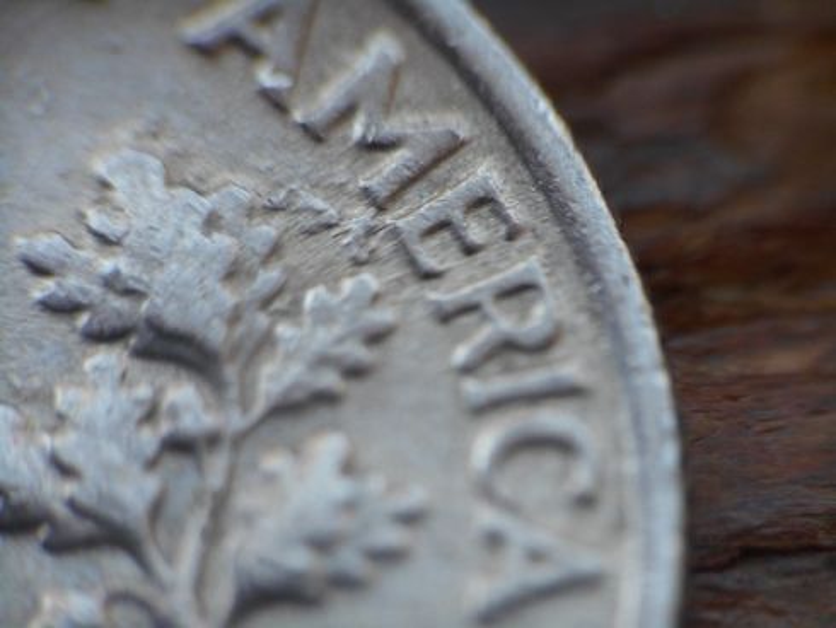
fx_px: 2537
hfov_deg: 18.7
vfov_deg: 14.1
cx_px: 418
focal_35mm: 105
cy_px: 314
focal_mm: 18.8
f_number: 5.1
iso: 220
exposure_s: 1/30
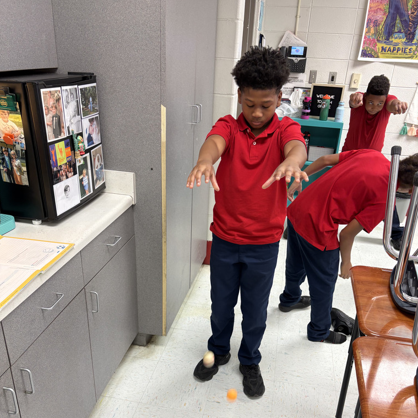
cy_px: 269
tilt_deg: -26.6
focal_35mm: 31
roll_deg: -3.1
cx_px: 209
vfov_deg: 51.8
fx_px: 424
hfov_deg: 52.5
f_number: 1.6
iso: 80
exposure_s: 1/60
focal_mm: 5.96
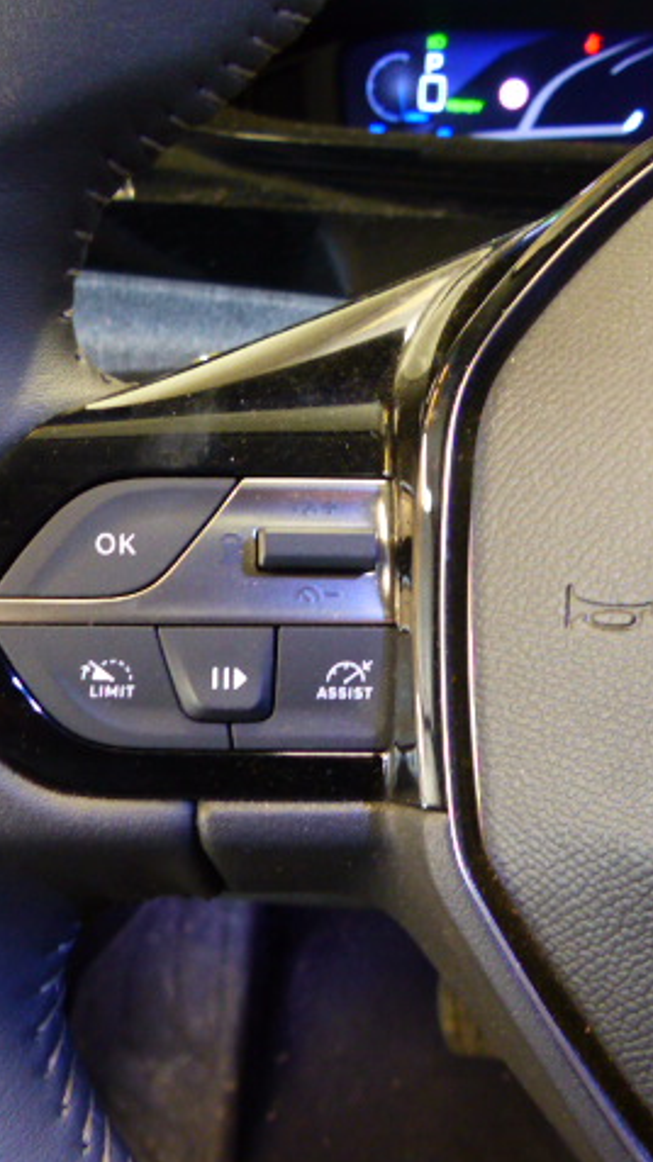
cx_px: 292
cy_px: 582
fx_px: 1171
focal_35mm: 38
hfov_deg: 31.1
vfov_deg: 52.8
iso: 400
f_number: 2.8
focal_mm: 4.5
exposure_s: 1/8
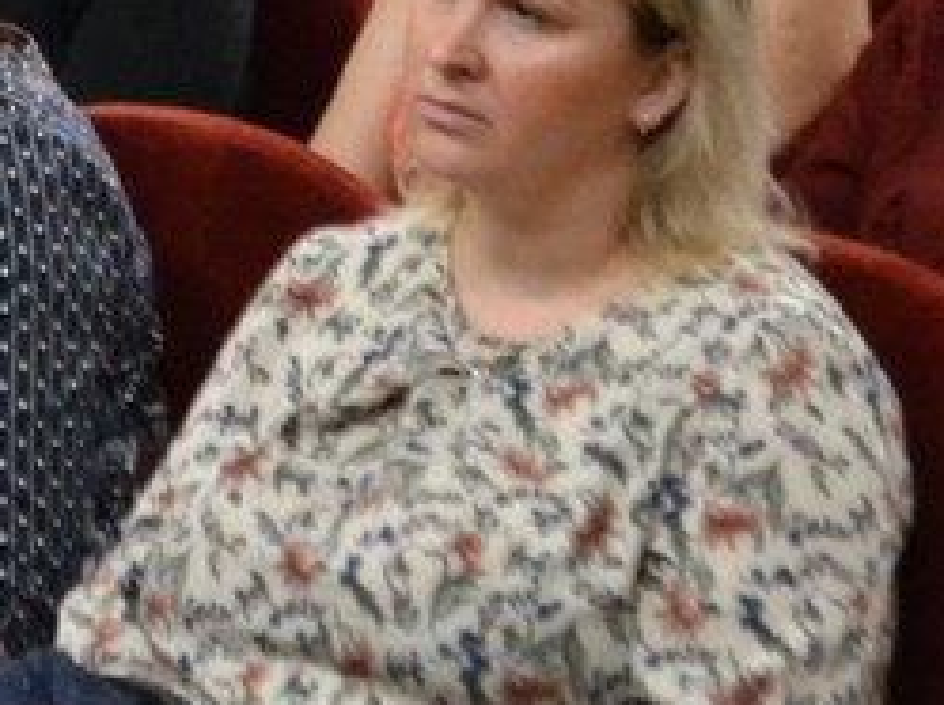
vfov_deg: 5.8
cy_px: -375
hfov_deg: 7.7
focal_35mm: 254
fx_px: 6917
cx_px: -186
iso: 3200
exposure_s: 1/50
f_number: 5
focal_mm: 38
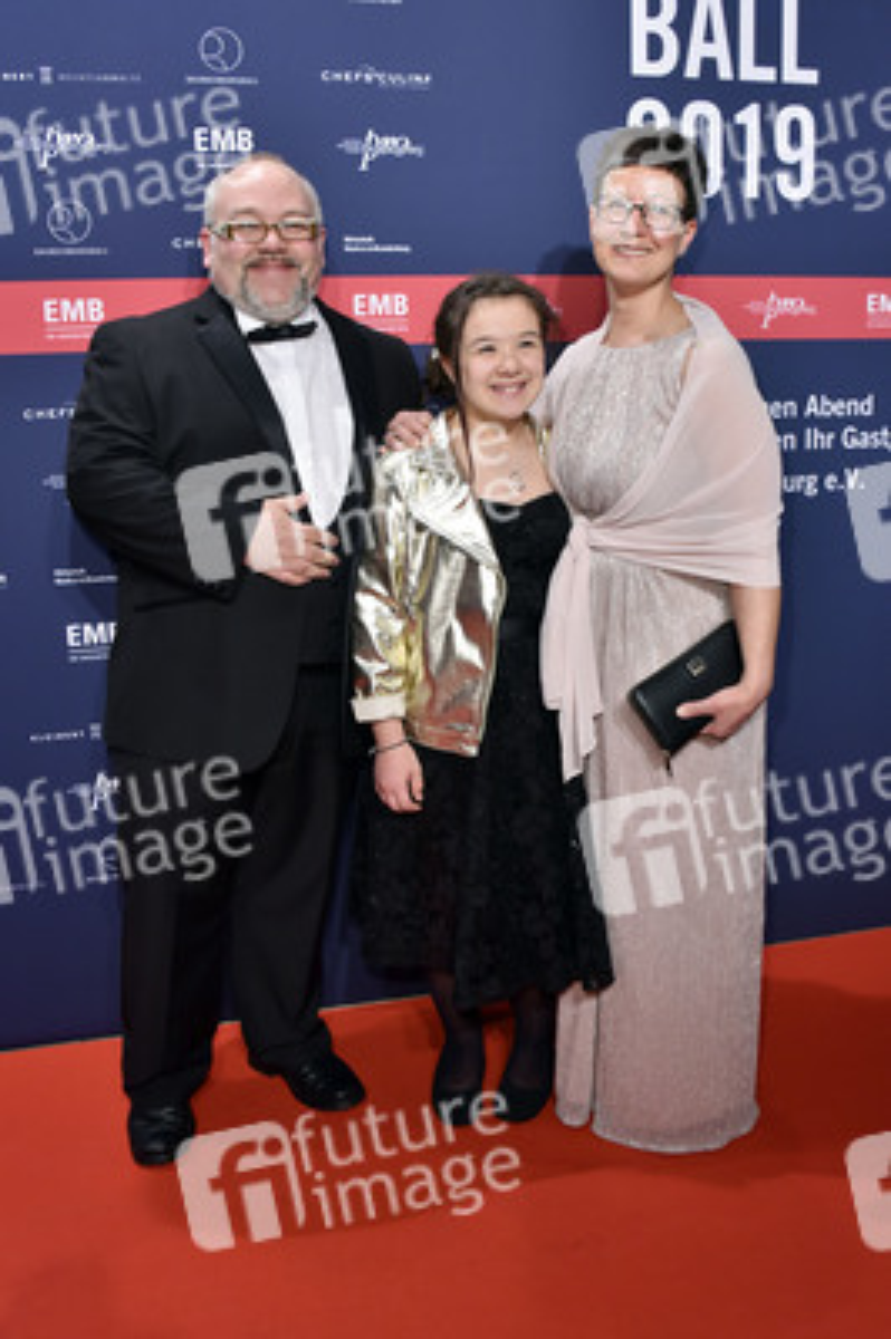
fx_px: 1190
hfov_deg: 41.0
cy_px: 670
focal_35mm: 32
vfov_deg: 58.8
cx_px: 446
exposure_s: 1/160
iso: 1000
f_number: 6.3
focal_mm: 32
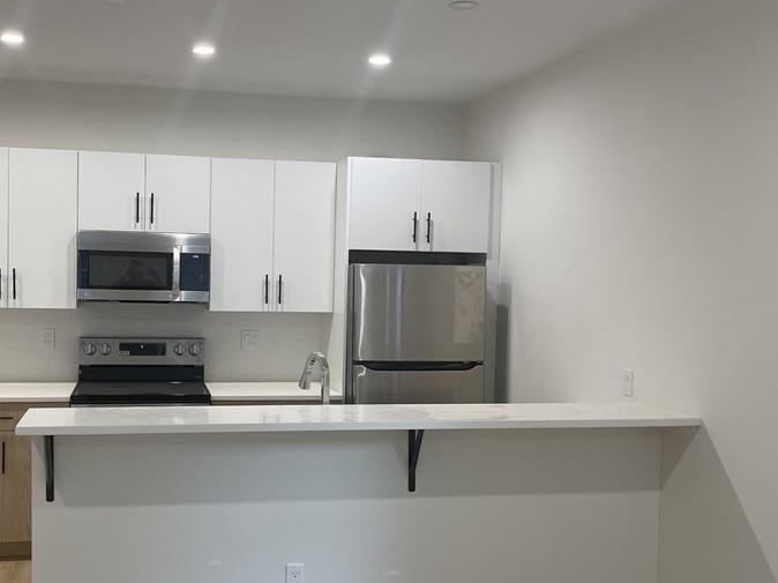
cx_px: 296
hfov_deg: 48.6
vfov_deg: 37.7
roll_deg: -0.4
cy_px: 304
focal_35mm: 38
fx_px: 854
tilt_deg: -4.9
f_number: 1.6
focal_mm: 5.1
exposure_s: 1/120
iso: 100
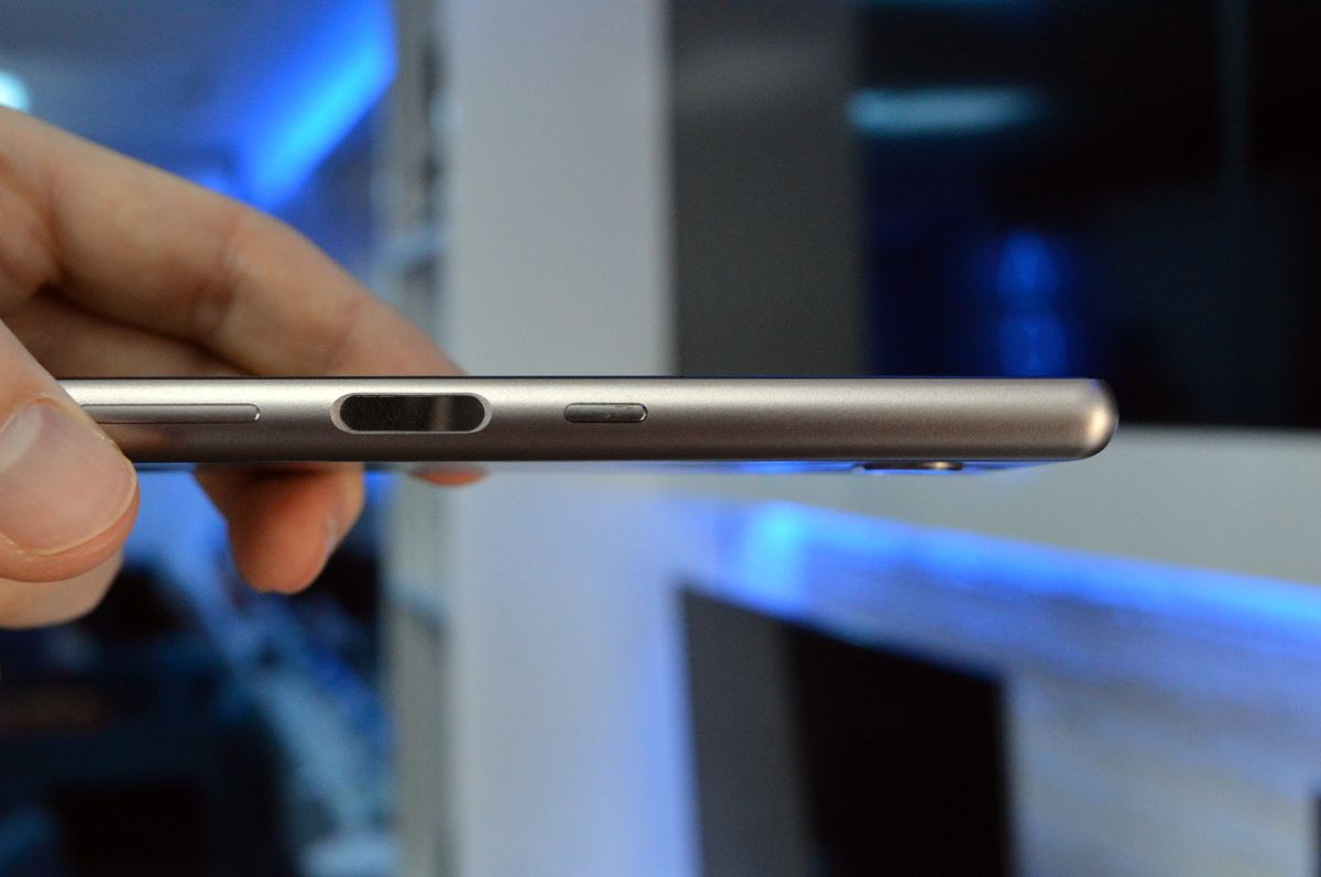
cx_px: 660
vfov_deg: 25.0
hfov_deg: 36.9
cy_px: 438
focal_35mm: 54
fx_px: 1979
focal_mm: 36
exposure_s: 1/100
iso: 3200
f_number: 10
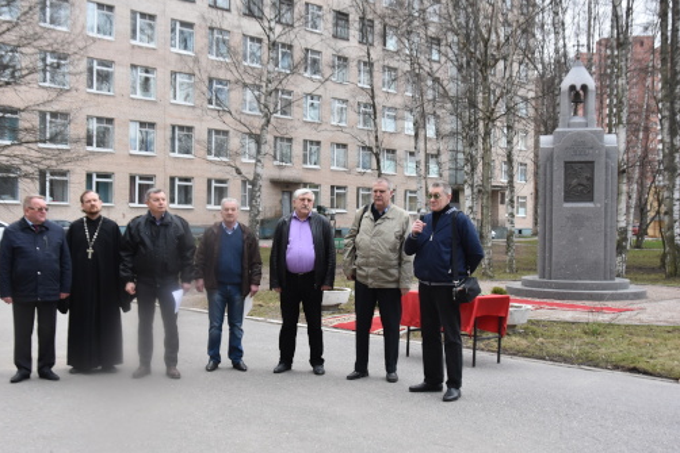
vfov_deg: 31.2
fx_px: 812
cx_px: 284
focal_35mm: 43
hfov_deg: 45.3
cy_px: 237
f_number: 8
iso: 800
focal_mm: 24
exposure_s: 1/400
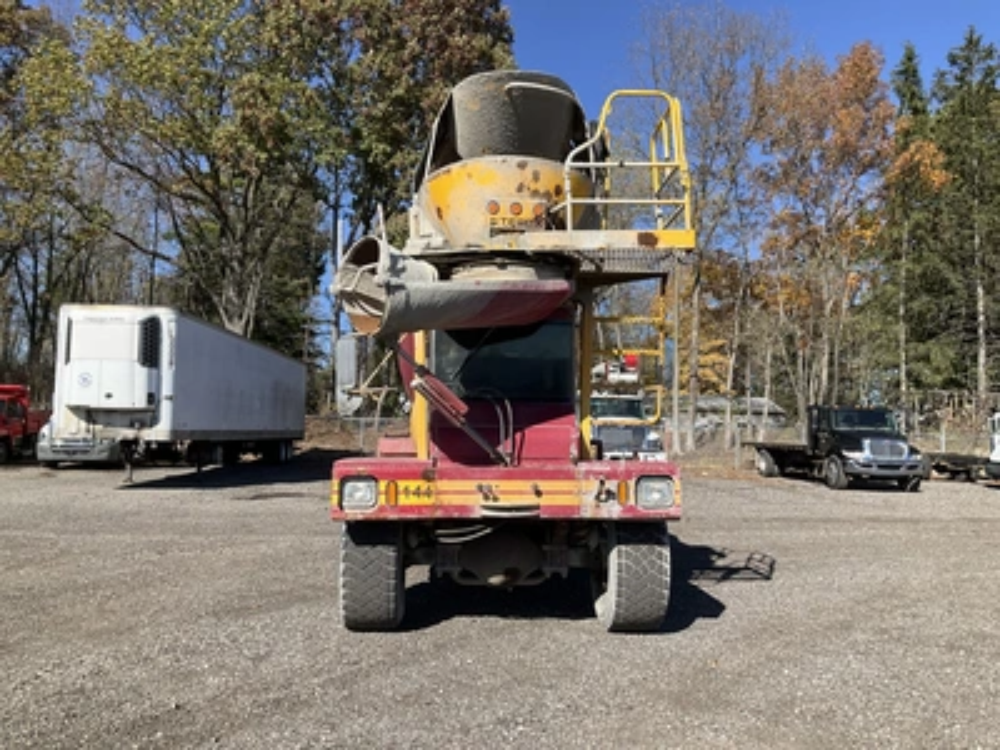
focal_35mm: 29
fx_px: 838
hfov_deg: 61.7
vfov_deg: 48.2
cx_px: 500
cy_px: 375
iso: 25
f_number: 1.8
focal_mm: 3
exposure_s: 1/1675
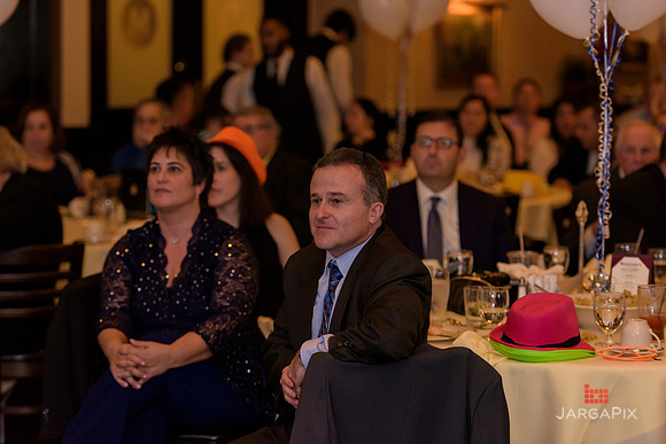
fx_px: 2035
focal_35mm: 110
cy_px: 222
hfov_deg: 18.6
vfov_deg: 12.5
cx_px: 333
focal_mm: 110
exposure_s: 1/125
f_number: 3.2
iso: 1600
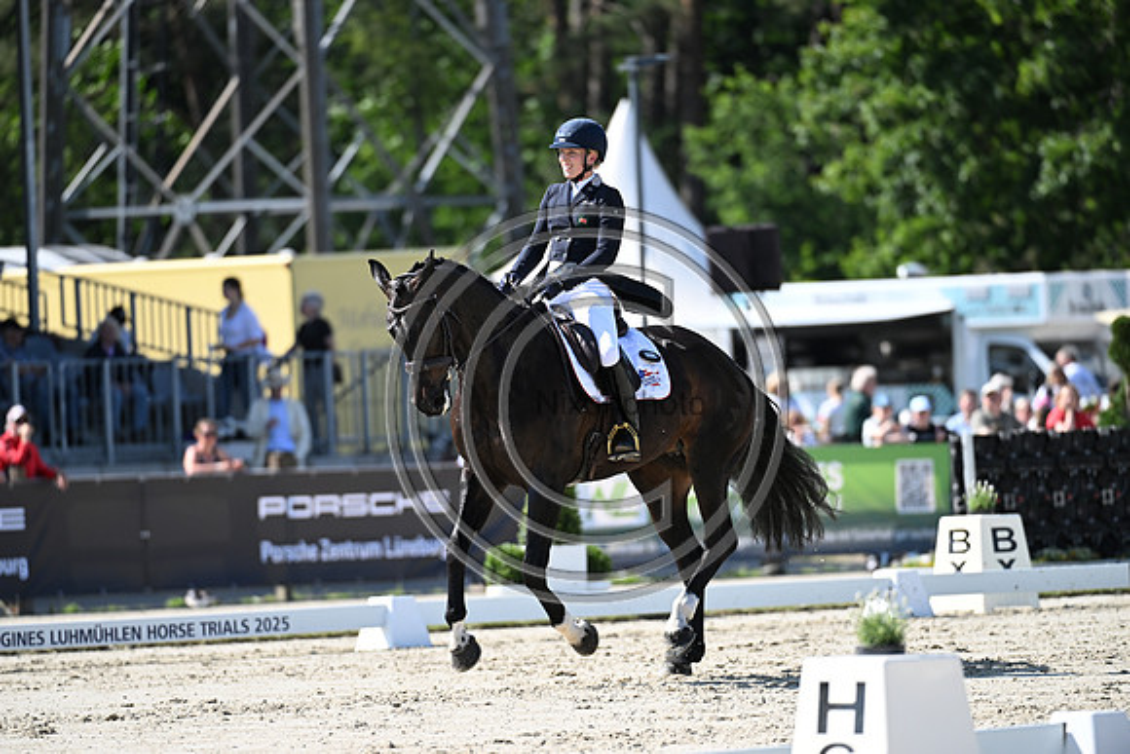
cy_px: 377
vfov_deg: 3.9
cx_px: 565
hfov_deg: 5.9
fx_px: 10988
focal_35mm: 350
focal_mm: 350
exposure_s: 1/1600
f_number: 5
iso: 500
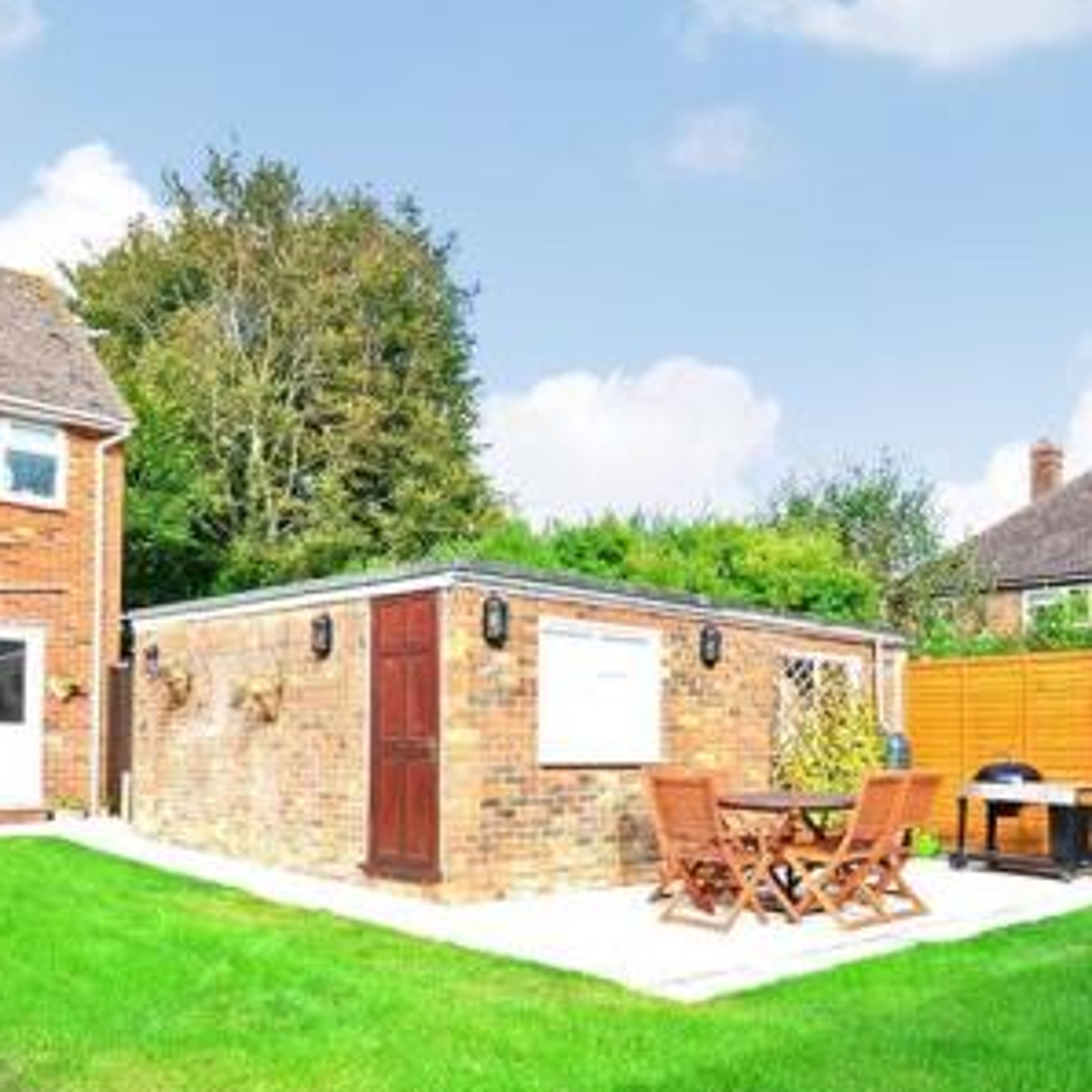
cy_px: 711
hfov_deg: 57.1
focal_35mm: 28
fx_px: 999
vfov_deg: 56.3
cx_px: 480
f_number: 11
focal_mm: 10
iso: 200
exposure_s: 1/30
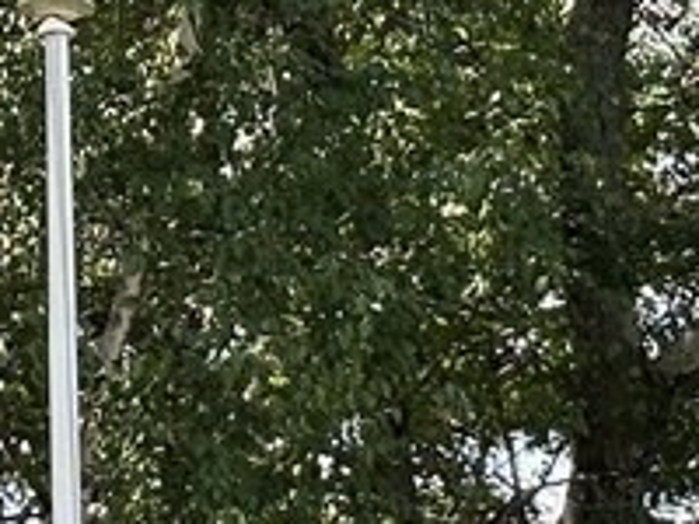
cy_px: 1111
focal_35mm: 246
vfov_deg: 5.9
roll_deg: +0.4
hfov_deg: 8.0
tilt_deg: +3.9
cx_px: 185
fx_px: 4967
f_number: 1.78
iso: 64
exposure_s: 1/615
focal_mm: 6.86
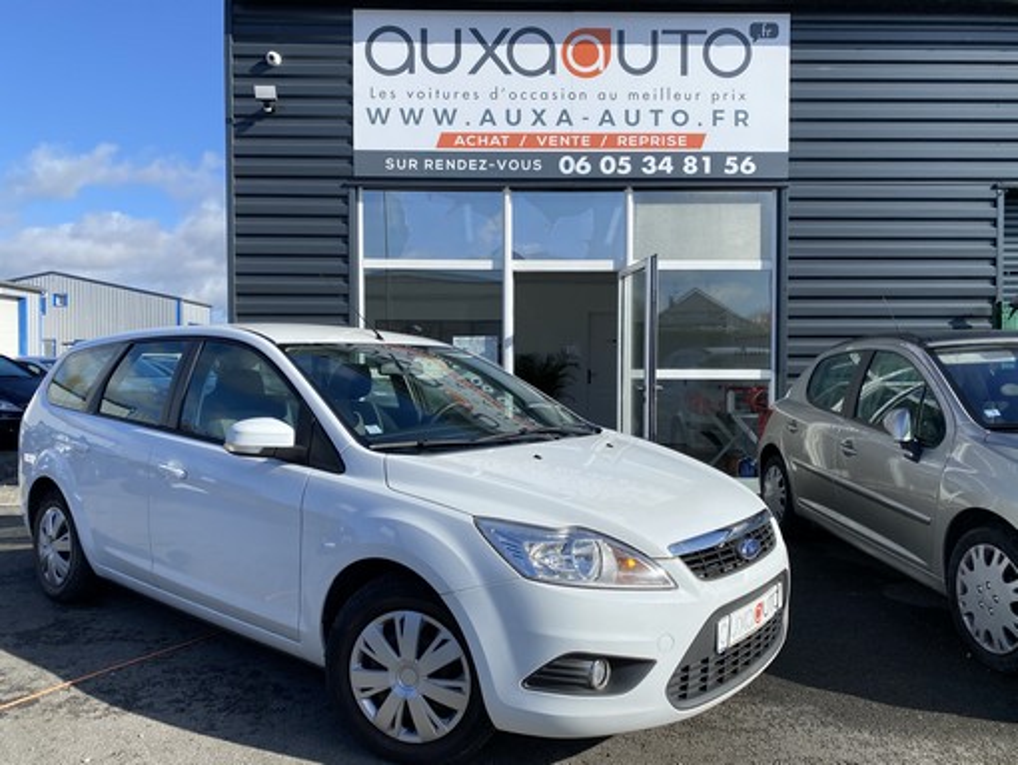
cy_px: 382
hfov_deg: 67.3
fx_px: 765
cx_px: 509
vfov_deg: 53.1
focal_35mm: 26
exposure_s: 1/3610
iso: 32
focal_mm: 4.25
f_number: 1.8
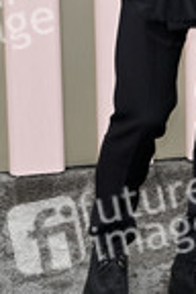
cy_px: -80
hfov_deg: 6.2
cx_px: 172
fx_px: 1797
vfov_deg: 9.2
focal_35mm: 220
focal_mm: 79
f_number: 8
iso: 320
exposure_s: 1/200
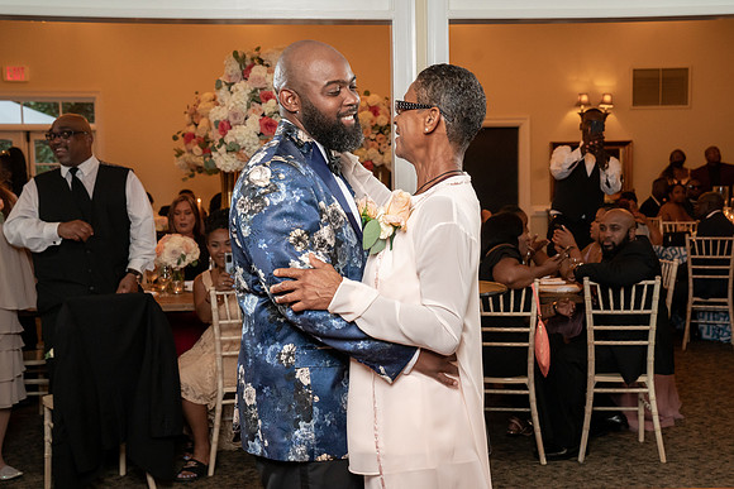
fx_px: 1035
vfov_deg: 26.6
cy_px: 232
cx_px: 386
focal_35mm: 51
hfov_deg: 39.0
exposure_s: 1/200
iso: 4000
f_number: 5.6
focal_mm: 48
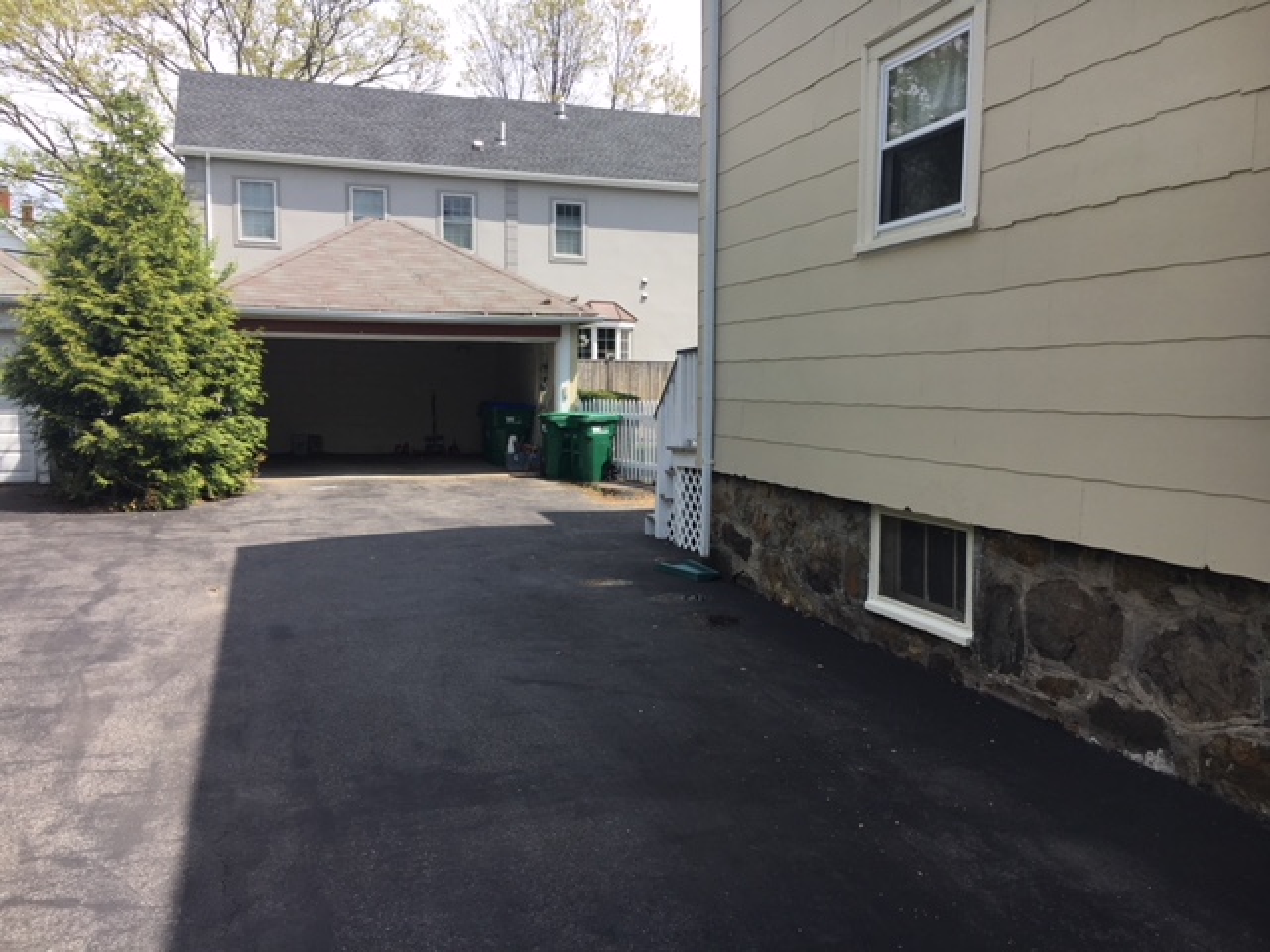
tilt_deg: -4.2
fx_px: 1064
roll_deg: -0.5
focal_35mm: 29
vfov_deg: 48.2
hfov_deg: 61.7
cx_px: 635
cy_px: 476
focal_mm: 4.15
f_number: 2.2
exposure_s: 1/884
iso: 25
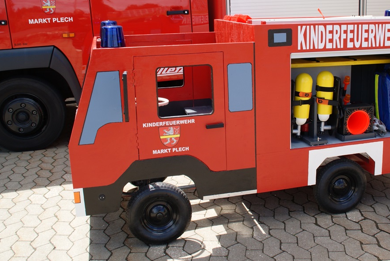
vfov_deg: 29.9
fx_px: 488
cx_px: 261
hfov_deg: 42.9
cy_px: 105
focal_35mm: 45
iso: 100
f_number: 8
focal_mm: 22
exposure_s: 1/80
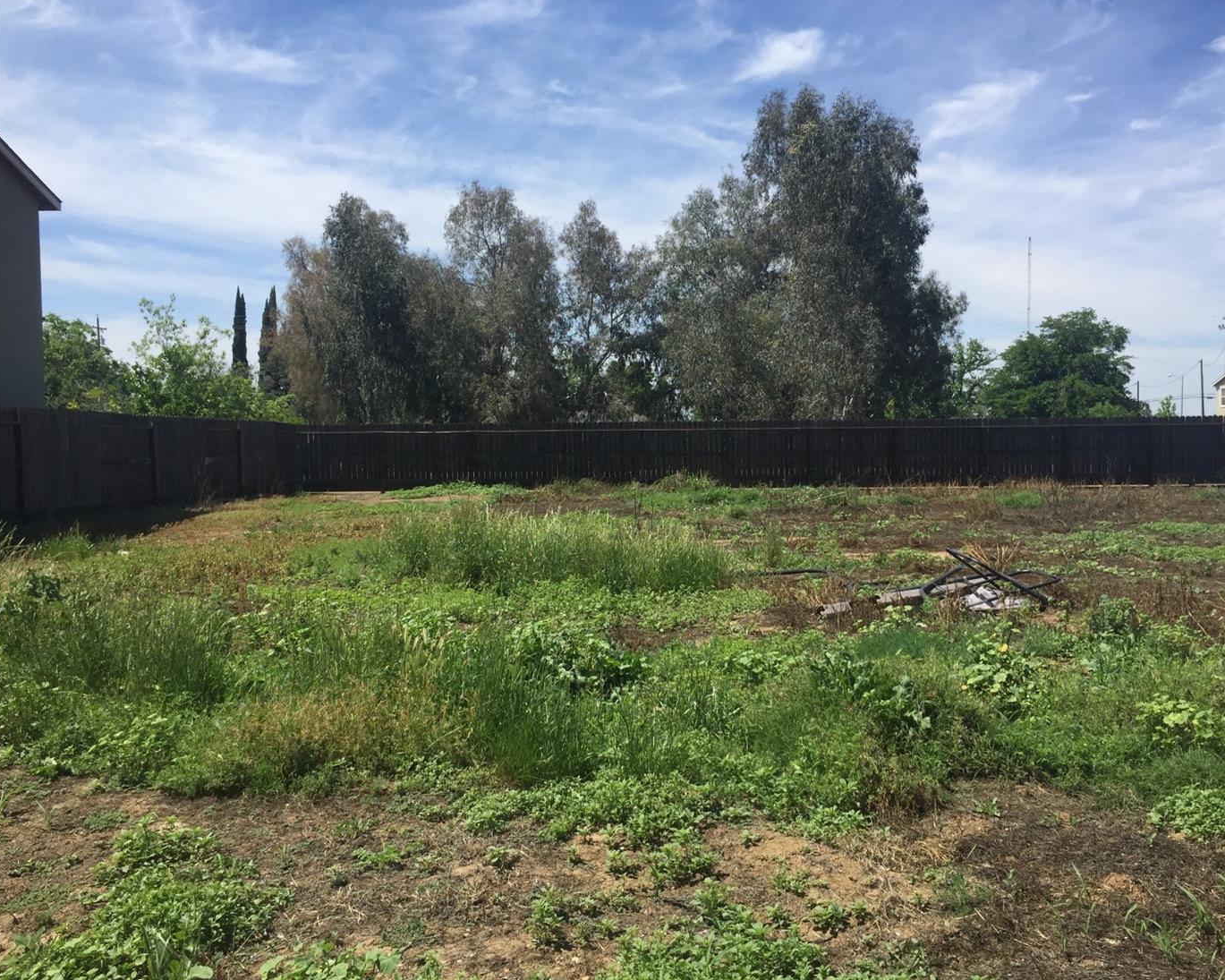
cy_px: 495
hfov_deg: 57.2
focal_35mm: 31
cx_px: 636
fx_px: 1124
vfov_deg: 47.1
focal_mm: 4.15
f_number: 2.2
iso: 32
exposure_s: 1/2326
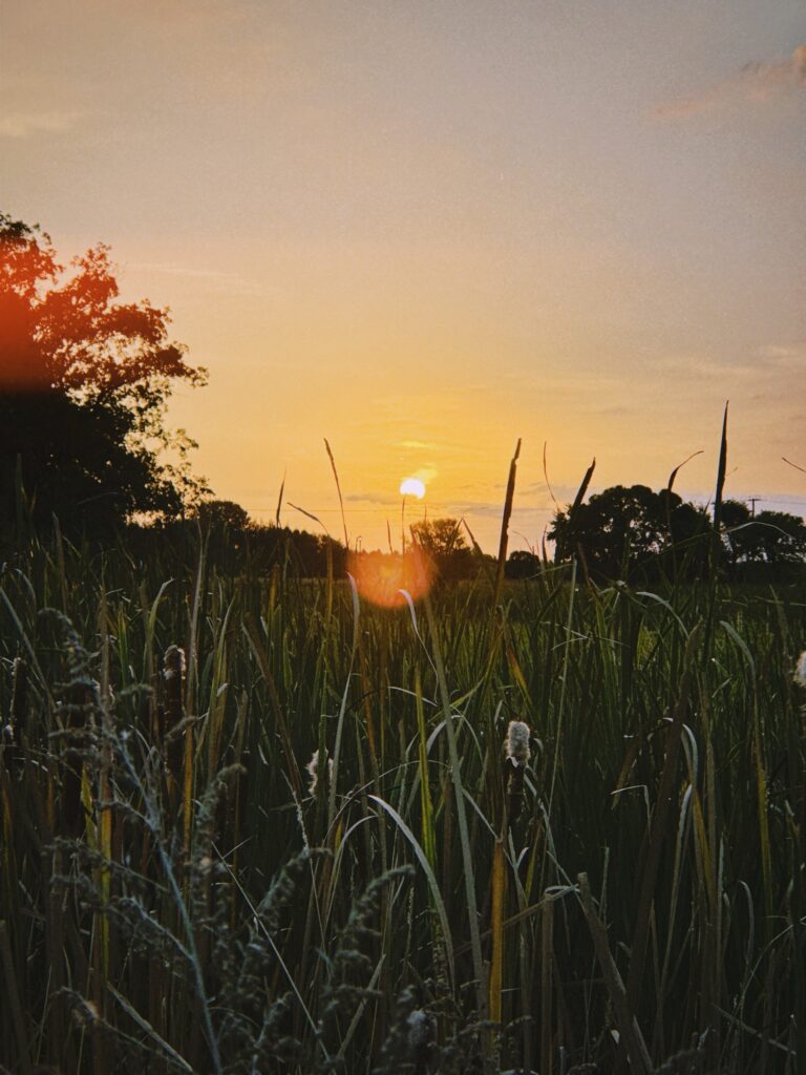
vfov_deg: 25.3
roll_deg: +0.3
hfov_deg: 19.1
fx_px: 2390
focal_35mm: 77
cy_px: 538
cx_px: 403
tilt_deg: +1.3
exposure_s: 1/401
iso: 25
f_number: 2.8
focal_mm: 9
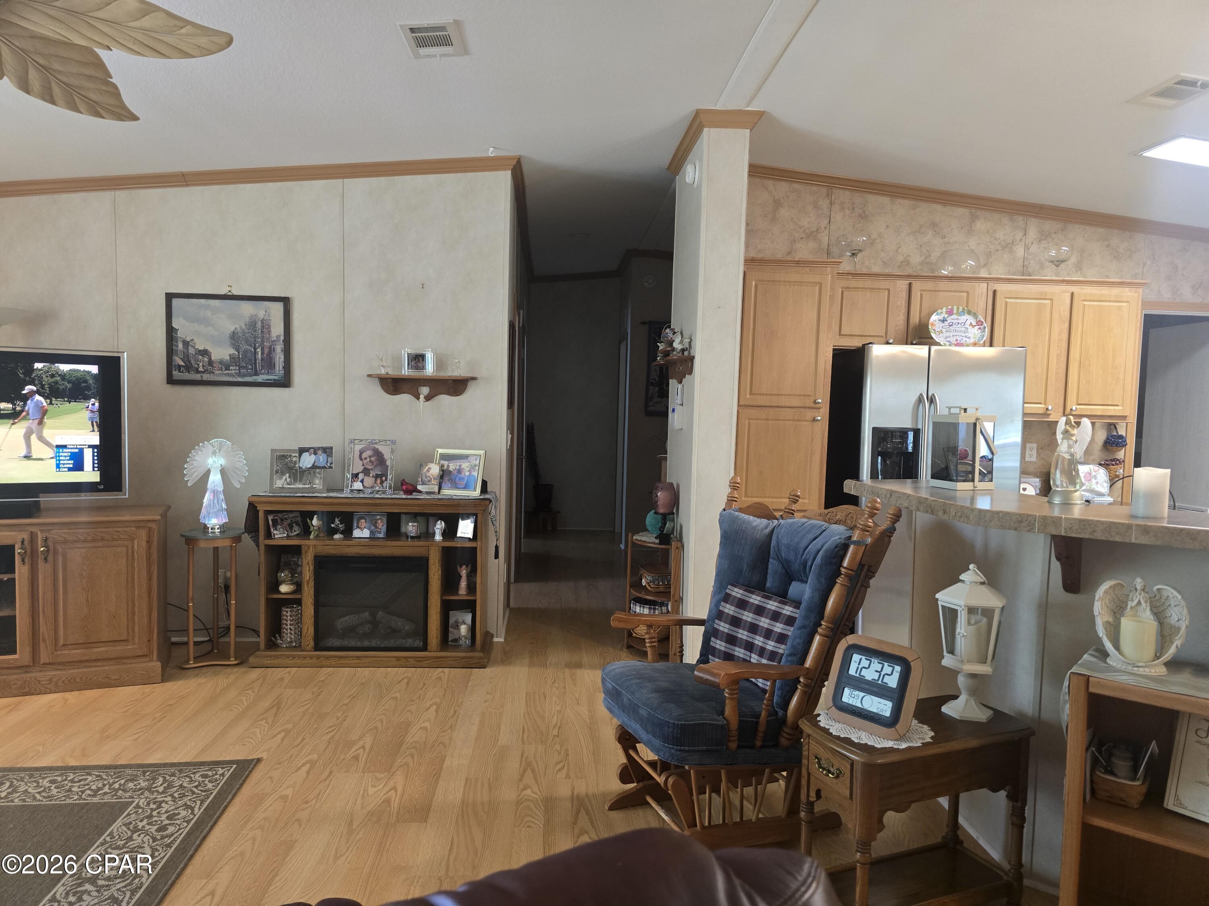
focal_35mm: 23
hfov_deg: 73.9
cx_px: 604
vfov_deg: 58.9
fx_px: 803
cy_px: 453
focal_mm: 6.3
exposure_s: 1/60
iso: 640
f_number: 1.7
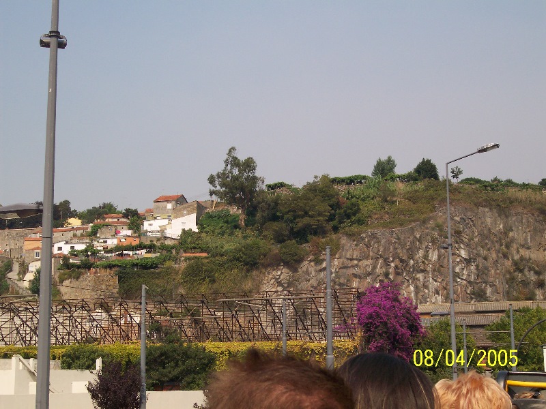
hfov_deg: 30.7
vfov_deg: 23.3
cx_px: 273
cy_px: 204
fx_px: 994
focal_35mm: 63
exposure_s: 1/500
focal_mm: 13.3
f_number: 5.6
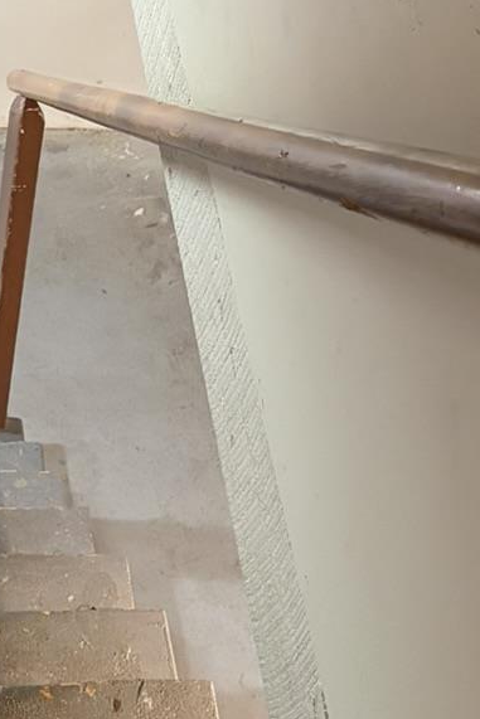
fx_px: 1939
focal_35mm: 97
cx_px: -155
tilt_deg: -40.5
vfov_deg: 20.2
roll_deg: -1.5
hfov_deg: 13.6
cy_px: -44
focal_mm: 5.96
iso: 400
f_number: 1.6
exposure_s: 1/60
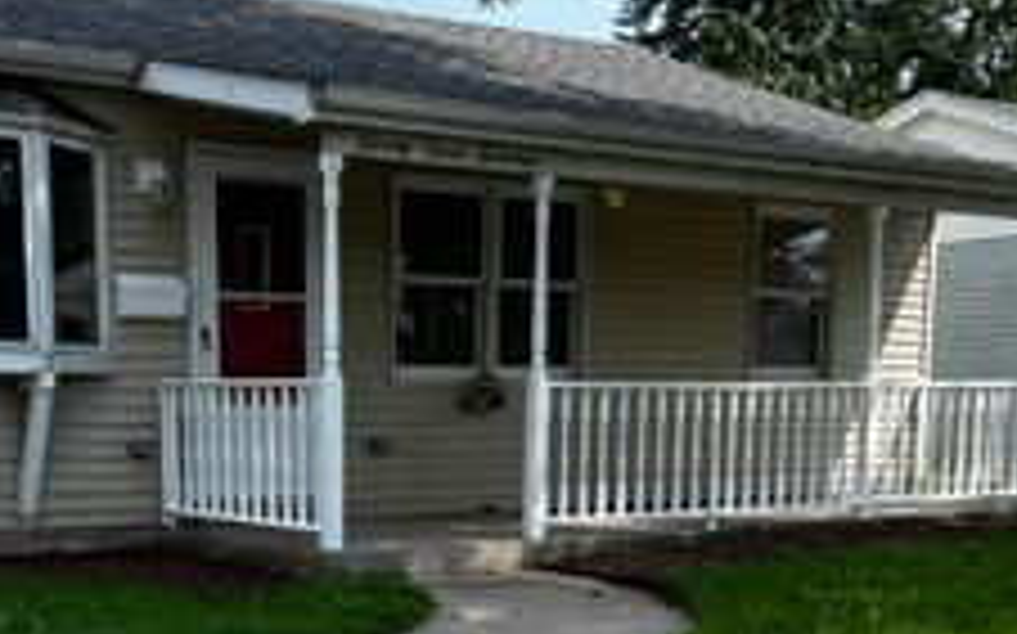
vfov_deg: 20.5
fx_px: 1690
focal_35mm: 61
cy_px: 654
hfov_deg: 33.1
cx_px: 315
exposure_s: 1/2208
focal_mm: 5.7
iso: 50
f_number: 1.5
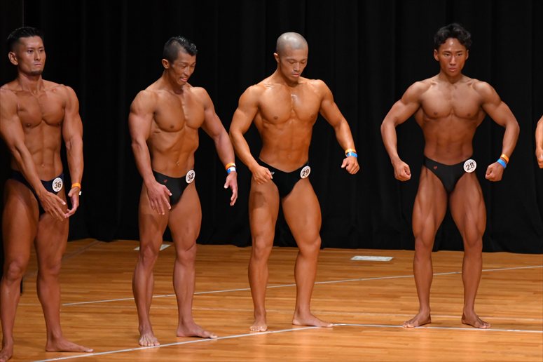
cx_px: 272
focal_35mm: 285
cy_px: 181
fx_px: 4297
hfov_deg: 7.2
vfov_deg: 4.8
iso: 4000
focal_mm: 190
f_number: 5.6
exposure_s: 1/400
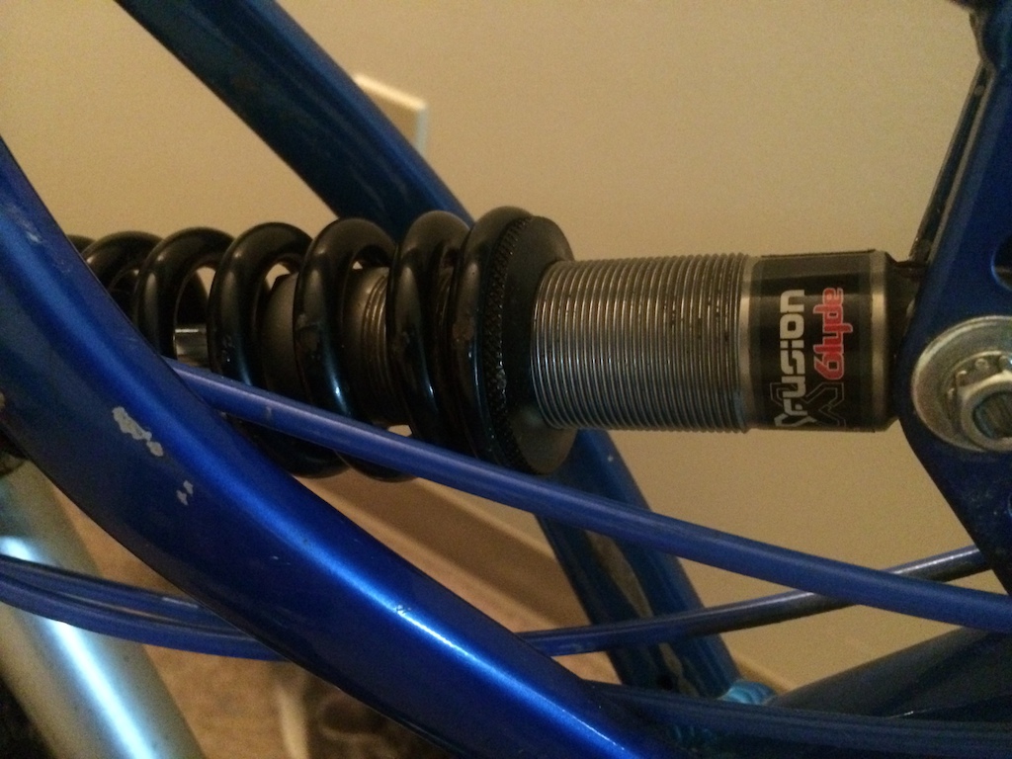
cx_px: 506
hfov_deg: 60.0
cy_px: 380
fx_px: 877
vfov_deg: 46.8
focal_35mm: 30
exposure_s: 1/15
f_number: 2.2
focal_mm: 4.12
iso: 800
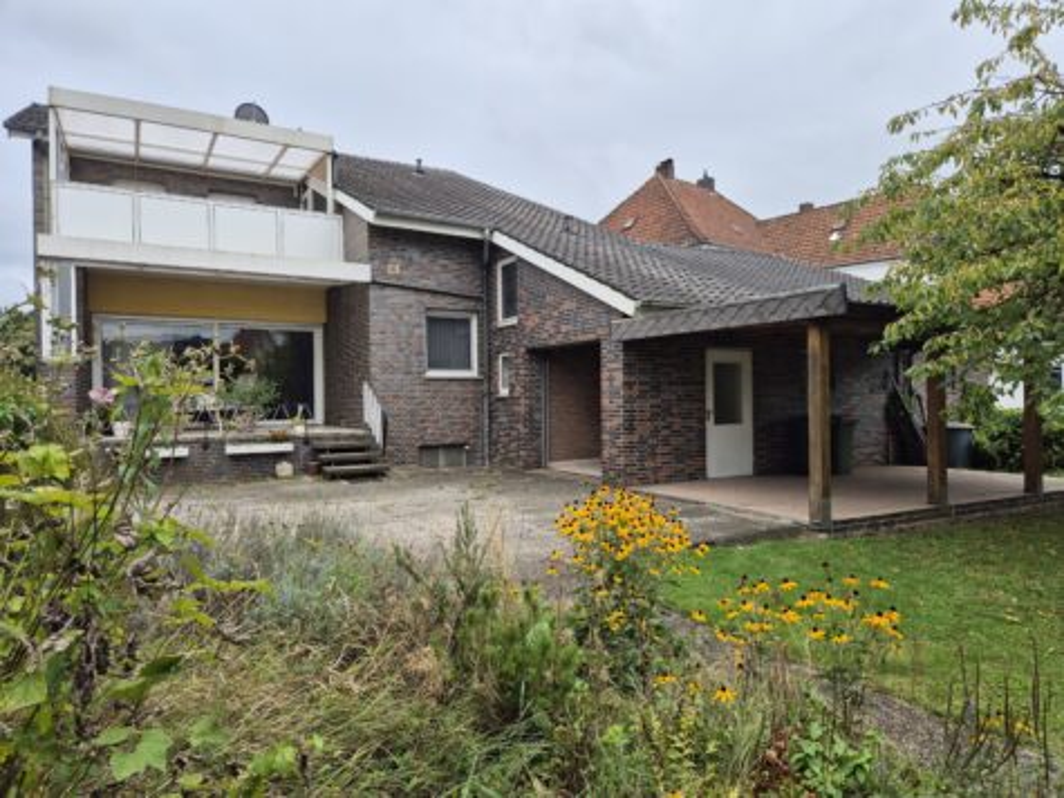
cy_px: 399
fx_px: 707
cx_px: 532
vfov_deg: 58.9
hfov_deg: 73.9
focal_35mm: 23
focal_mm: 5.4
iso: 25
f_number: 1.8
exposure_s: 1/315
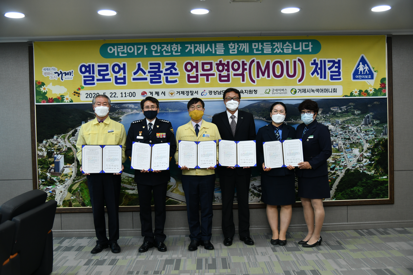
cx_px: 206
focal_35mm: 35
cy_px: 138
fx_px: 401
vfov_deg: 37.9
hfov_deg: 54.4
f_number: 4
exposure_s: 1/250
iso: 560
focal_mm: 35
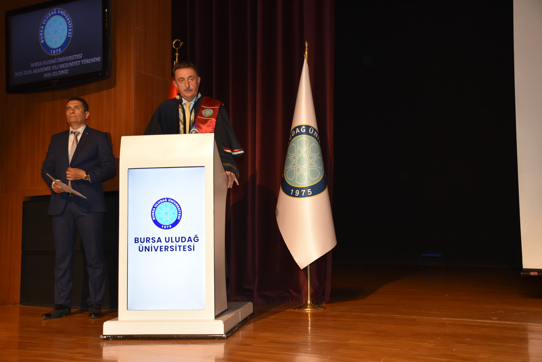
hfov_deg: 43.6
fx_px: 678
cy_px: 181
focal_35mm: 45
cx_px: 271
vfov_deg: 29.9
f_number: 4
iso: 800
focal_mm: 30
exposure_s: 1/60
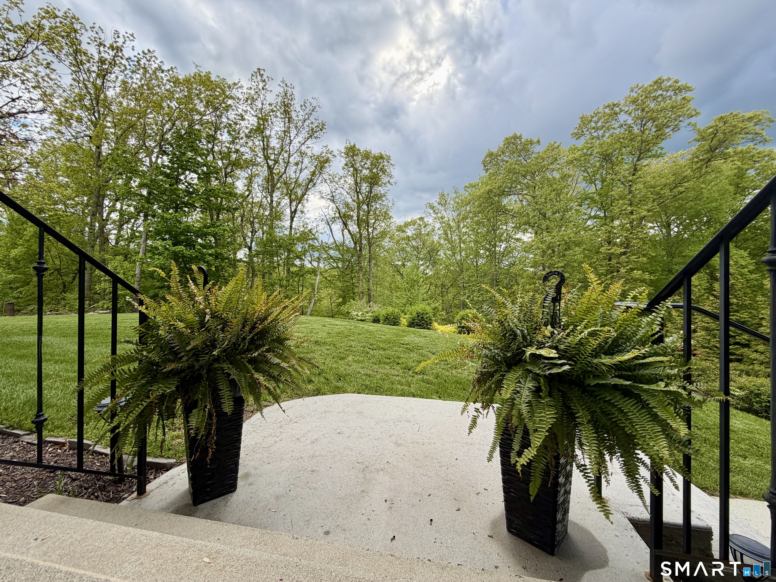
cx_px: 388
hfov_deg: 102.1
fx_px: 314
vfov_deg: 85.7
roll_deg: -0.5
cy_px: 291
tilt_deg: +0.1
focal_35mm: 14
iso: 40
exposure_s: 1/502
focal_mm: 2.22
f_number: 2.2
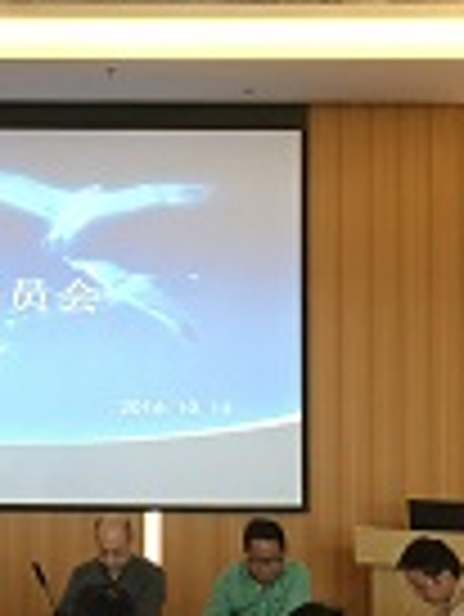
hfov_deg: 13.7
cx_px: -41
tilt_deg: +3.3
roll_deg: -0.8
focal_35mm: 106
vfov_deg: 18.5
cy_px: 317
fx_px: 1892
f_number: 2.2
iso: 125
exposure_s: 1/33
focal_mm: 4.15
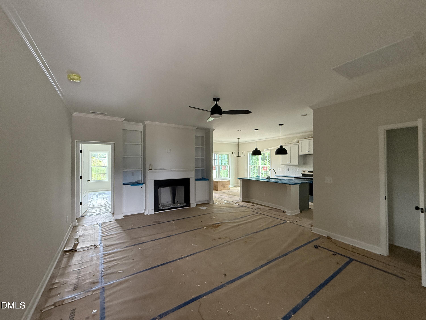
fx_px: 172
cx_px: 213
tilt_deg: +0.8
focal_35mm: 14
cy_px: 160
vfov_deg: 85.7
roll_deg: -0.6
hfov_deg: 102.1
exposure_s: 1/60
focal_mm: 2.22
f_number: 2.2
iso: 400
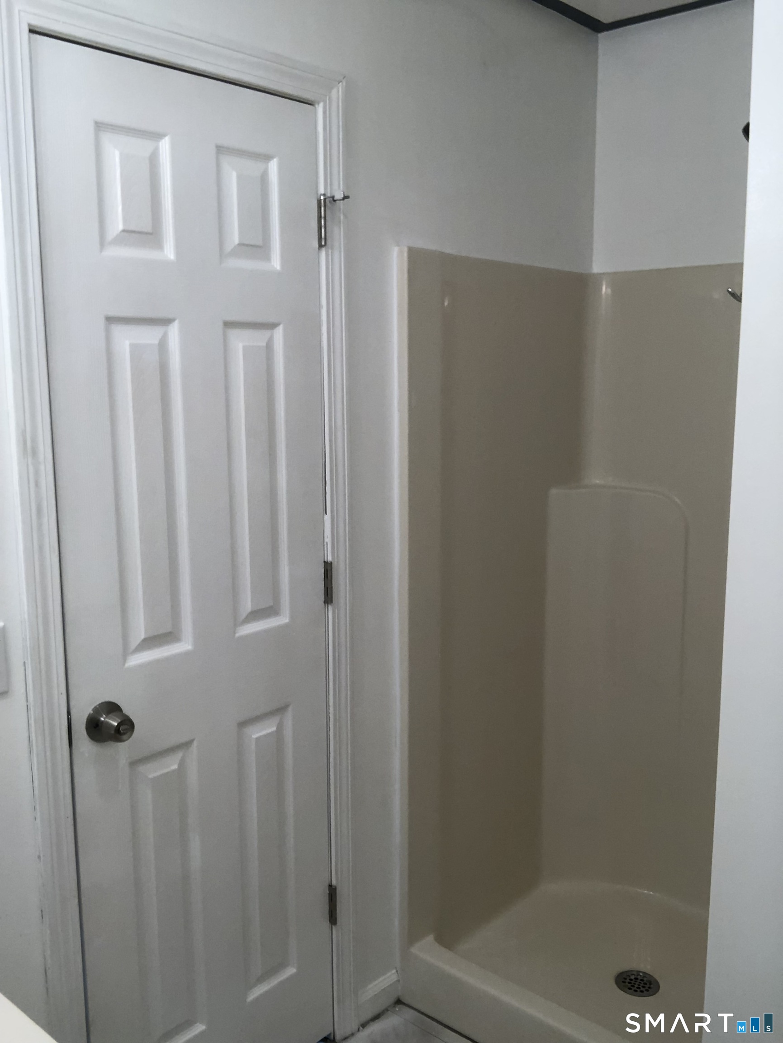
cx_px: 392
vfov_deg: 56.8
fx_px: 964
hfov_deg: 44.2
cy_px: 522
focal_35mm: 32
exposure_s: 1/120
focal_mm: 2.87
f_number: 2.2
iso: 64
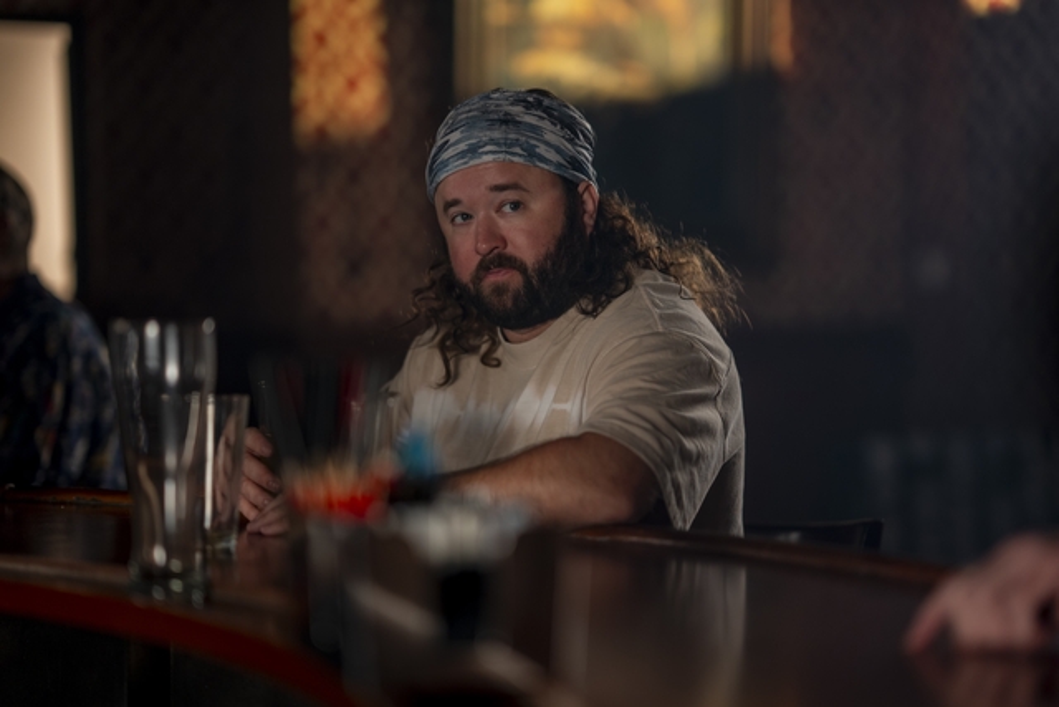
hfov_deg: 23.9
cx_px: 530
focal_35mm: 85
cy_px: 354
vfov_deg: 16.1
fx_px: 2501
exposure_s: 1/160
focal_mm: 85
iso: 400
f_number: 1.4
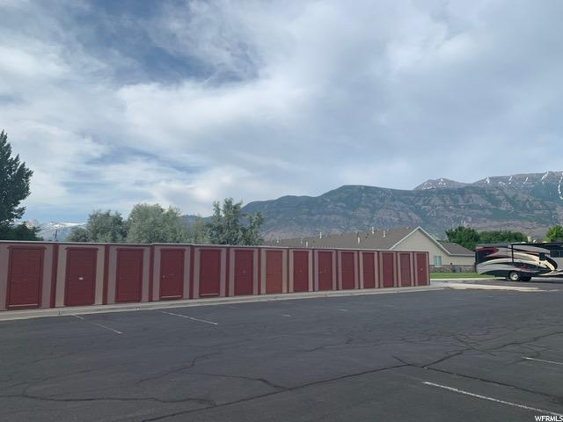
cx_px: 282
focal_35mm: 26
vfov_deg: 53.1
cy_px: 211
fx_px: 423
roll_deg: -0.2
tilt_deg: +8.0
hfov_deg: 67.3
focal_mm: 4.25
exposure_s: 1/1953
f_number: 1.8
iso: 25
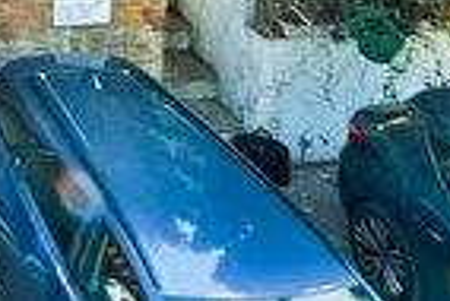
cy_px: -436
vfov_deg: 13.3
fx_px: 926
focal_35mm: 74
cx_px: -323
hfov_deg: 20.6
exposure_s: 1/30
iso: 160
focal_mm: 10
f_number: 13
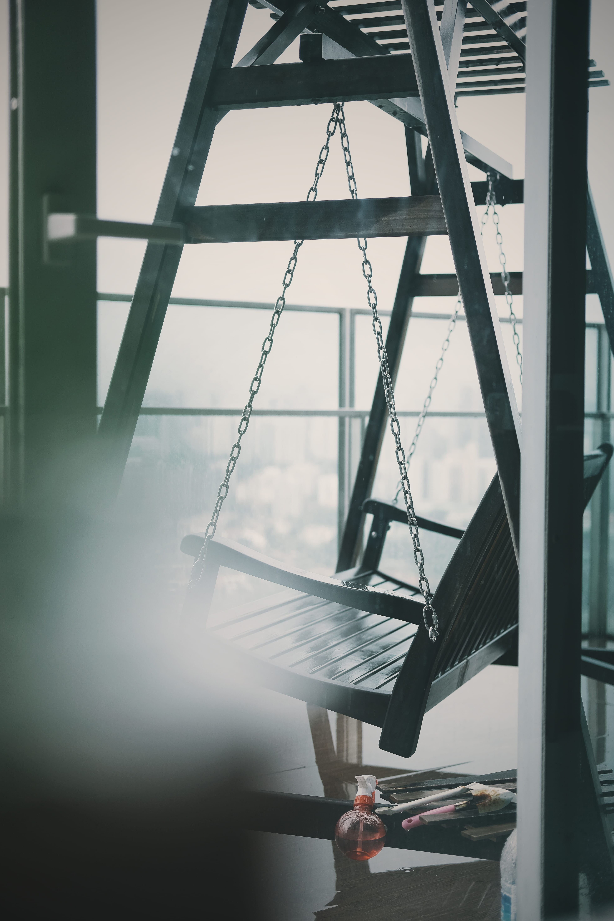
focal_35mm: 54
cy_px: 459
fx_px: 1381
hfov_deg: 25.1
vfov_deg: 36.9
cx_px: 310
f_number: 2
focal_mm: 35
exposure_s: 1/500
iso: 200
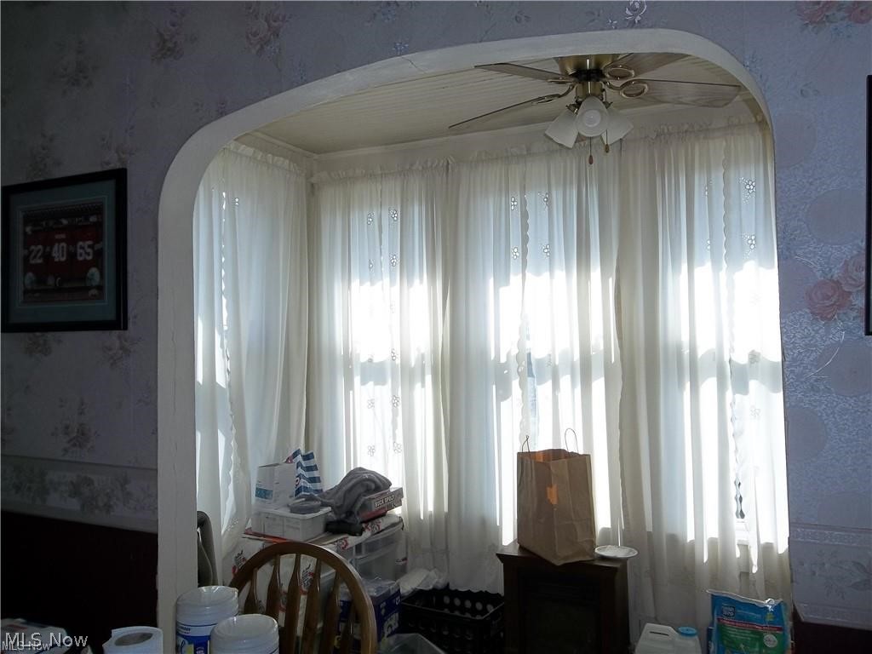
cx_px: 436
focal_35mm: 27
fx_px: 680
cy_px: 327
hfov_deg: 65.3
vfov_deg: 51.4
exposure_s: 1/250
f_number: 3.5
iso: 80
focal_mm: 4.9
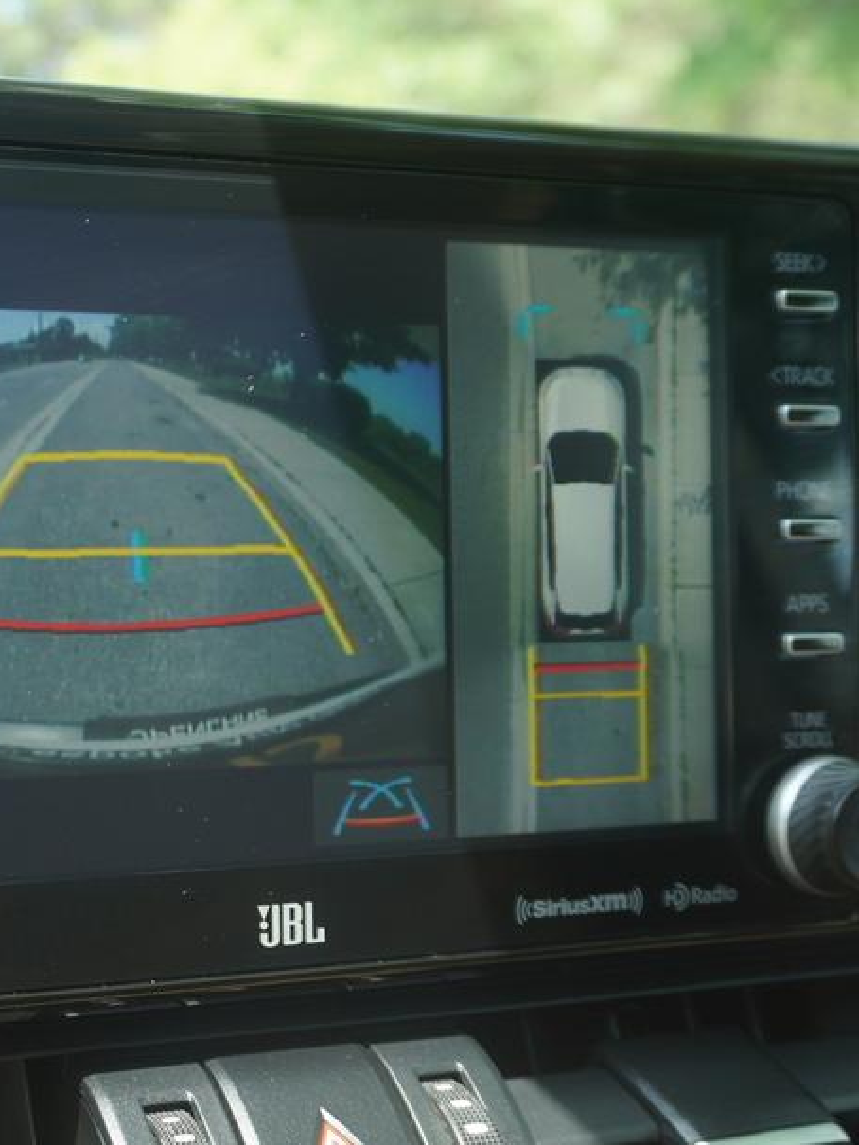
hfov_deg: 23.5
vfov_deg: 31.7
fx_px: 2018
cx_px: 104
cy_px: 621
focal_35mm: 61
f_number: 4
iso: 100
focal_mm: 20
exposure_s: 1/60
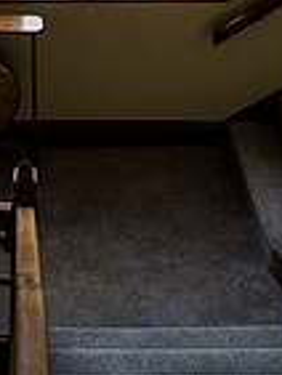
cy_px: -213
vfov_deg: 18.9
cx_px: -13
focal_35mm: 89
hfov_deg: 16.2
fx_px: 965
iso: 800
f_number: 2.8
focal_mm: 29
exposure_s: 1/2000
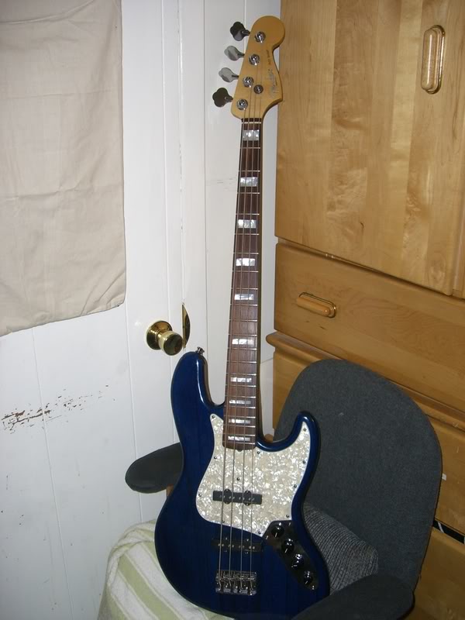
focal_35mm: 38
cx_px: 232
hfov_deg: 37.7
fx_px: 681
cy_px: 310
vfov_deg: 49.0
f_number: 2.7
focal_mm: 6.2
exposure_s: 1/60
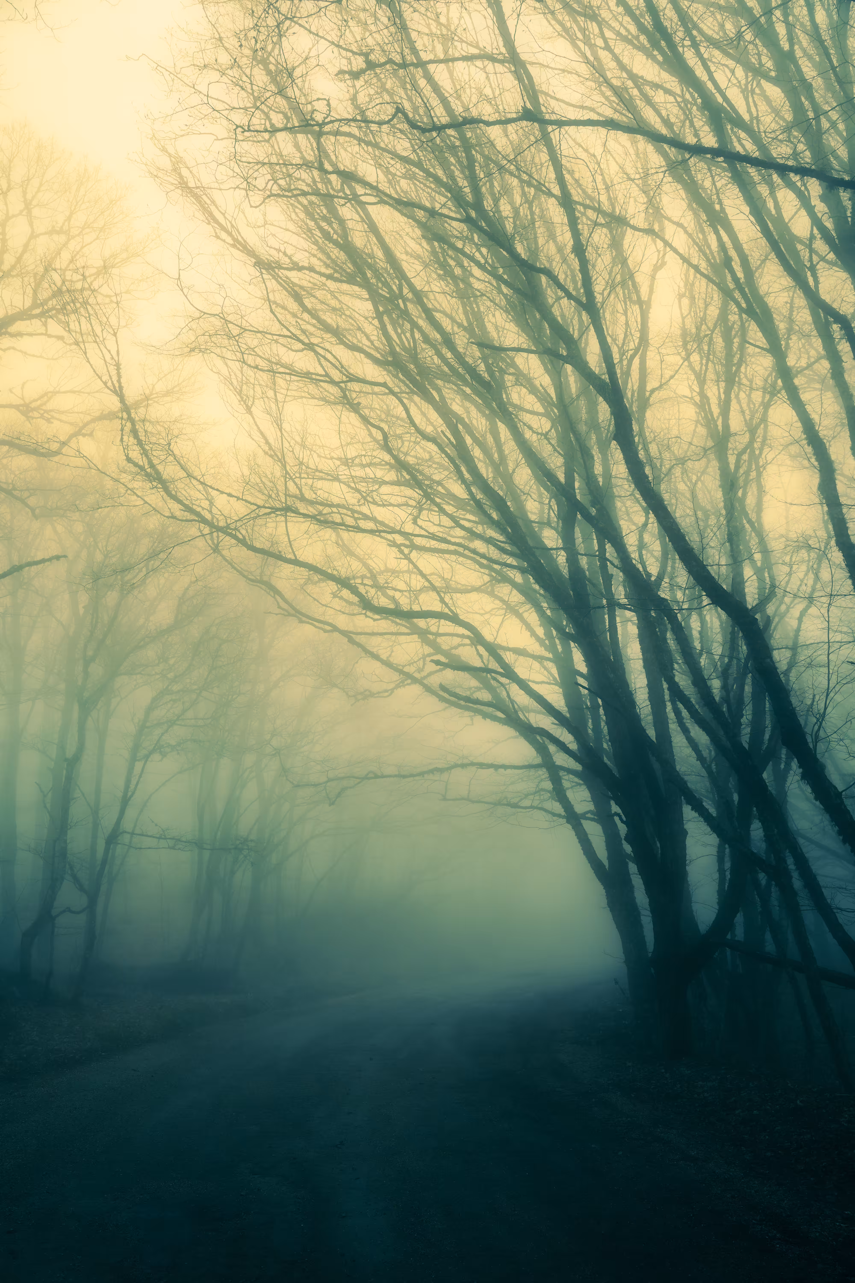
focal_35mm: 28
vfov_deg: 65.5
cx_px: 428
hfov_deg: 46.4
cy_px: 642
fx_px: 997
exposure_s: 1/100
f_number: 5.6
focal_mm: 28
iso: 320
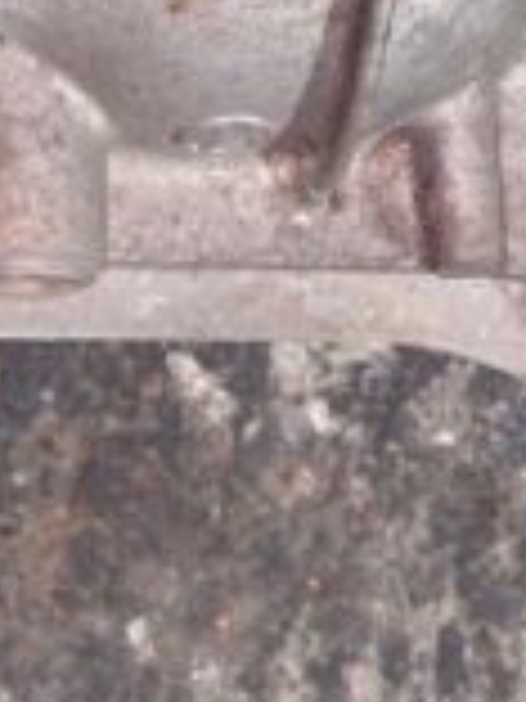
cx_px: 72
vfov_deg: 14.7
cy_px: -207
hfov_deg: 11.5
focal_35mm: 128
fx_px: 2593
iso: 320
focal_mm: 5.23
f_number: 1.8
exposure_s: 1/100
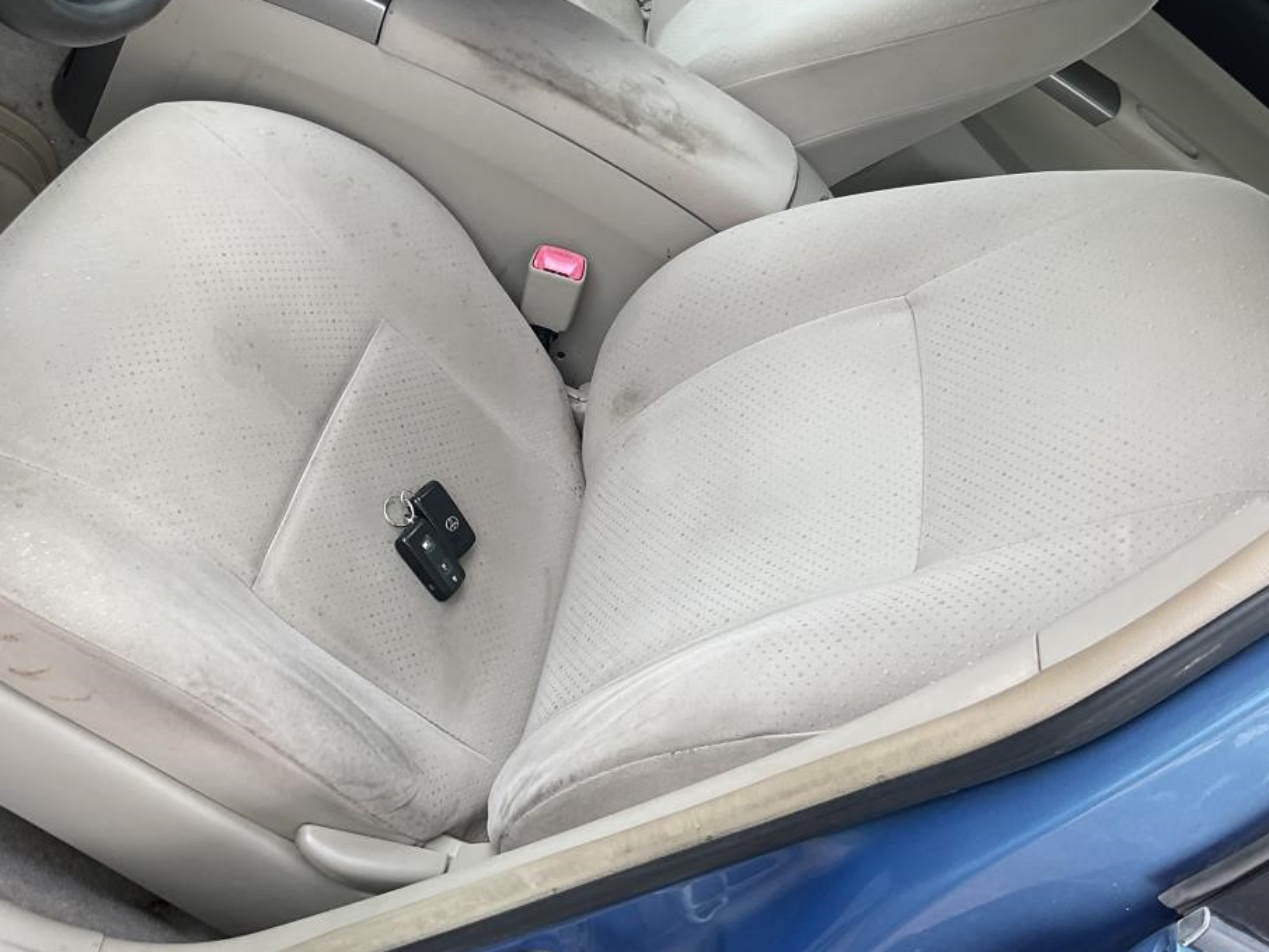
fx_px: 1503
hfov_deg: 45.7
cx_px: 595
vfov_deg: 34.7
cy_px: 294
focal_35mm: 41
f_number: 1.8
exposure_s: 1/120
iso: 32
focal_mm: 3
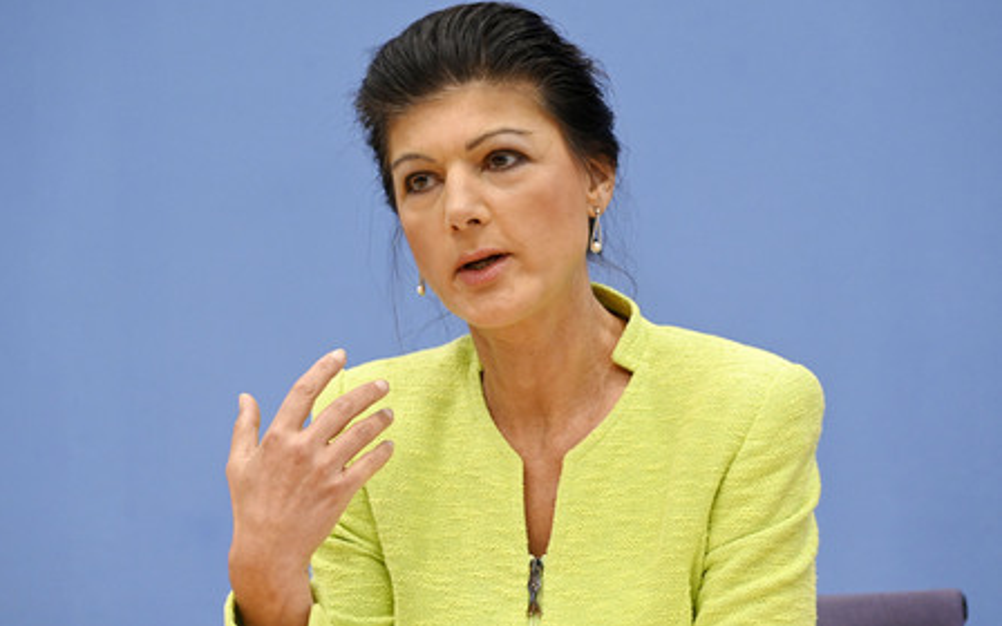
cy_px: 297
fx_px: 3359
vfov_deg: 10.7
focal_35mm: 123
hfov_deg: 17.0
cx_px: 500
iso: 5000
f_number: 5.6
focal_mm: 120
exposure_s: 1/640
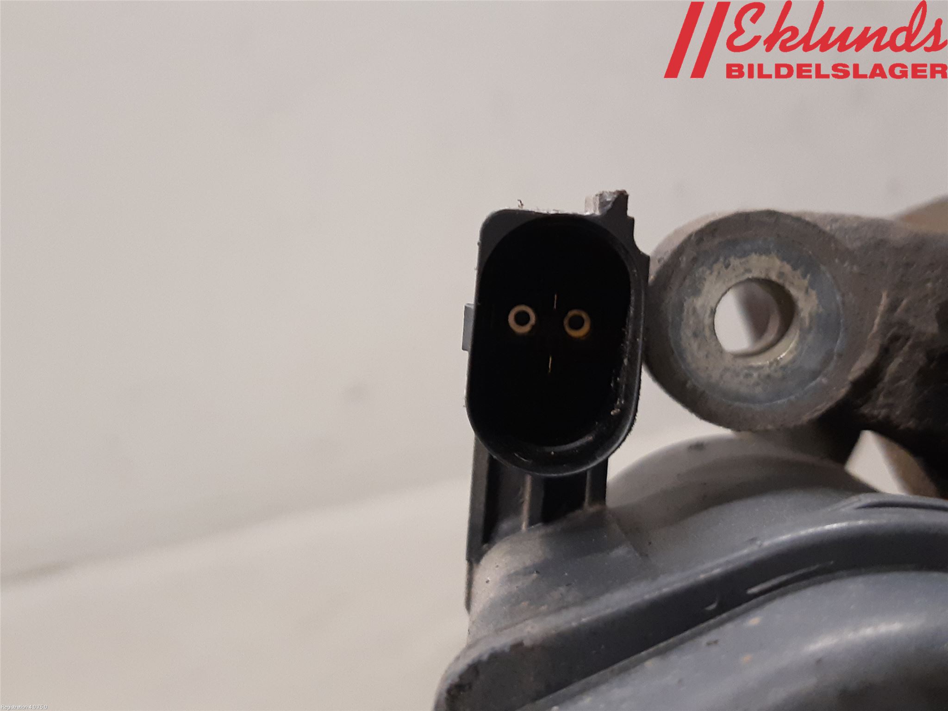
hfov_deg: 67.3
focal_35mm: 26
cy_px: 356
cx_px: 474
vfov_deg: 53.1
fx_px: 712
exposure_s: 1/50
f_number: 1.7
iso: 250
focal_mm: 3.93
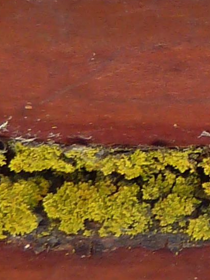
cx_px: 740
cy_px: -98
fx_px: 1464
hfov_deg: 6.9
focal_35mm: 181
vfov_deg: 10.6
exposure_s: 1/50
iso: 80
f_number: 3.3
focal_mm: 4.1
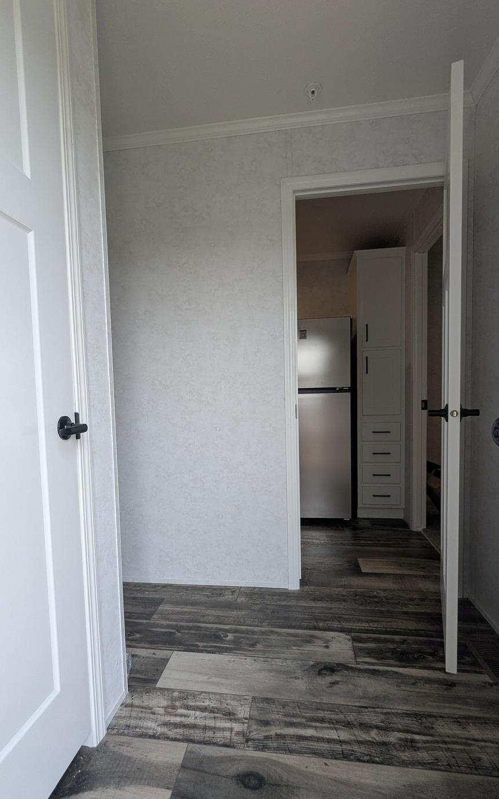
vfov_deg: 87.7
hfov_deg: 62.2
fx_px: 413
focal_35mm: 19
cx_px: 233
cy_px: 439
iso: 63
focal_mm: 2.35
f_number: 2.2
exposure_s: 1/120
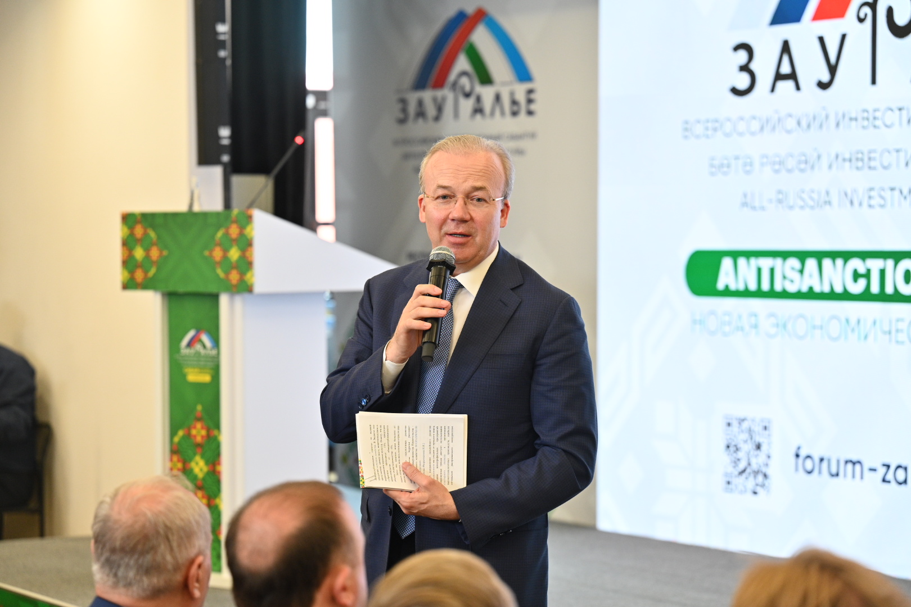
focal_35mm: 92
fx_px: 2328
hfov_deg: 22.1
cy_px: 304
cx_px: 456
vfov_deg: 14.9
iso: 1250
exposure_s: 1/250
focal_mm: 92
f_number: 3.2
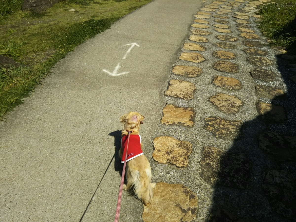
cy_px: 111
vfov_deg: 46.8
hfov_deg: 60.0
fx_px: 257
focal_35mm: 30
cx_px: 148
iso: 25
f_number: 2.2
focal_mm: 4
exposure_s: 1/1780
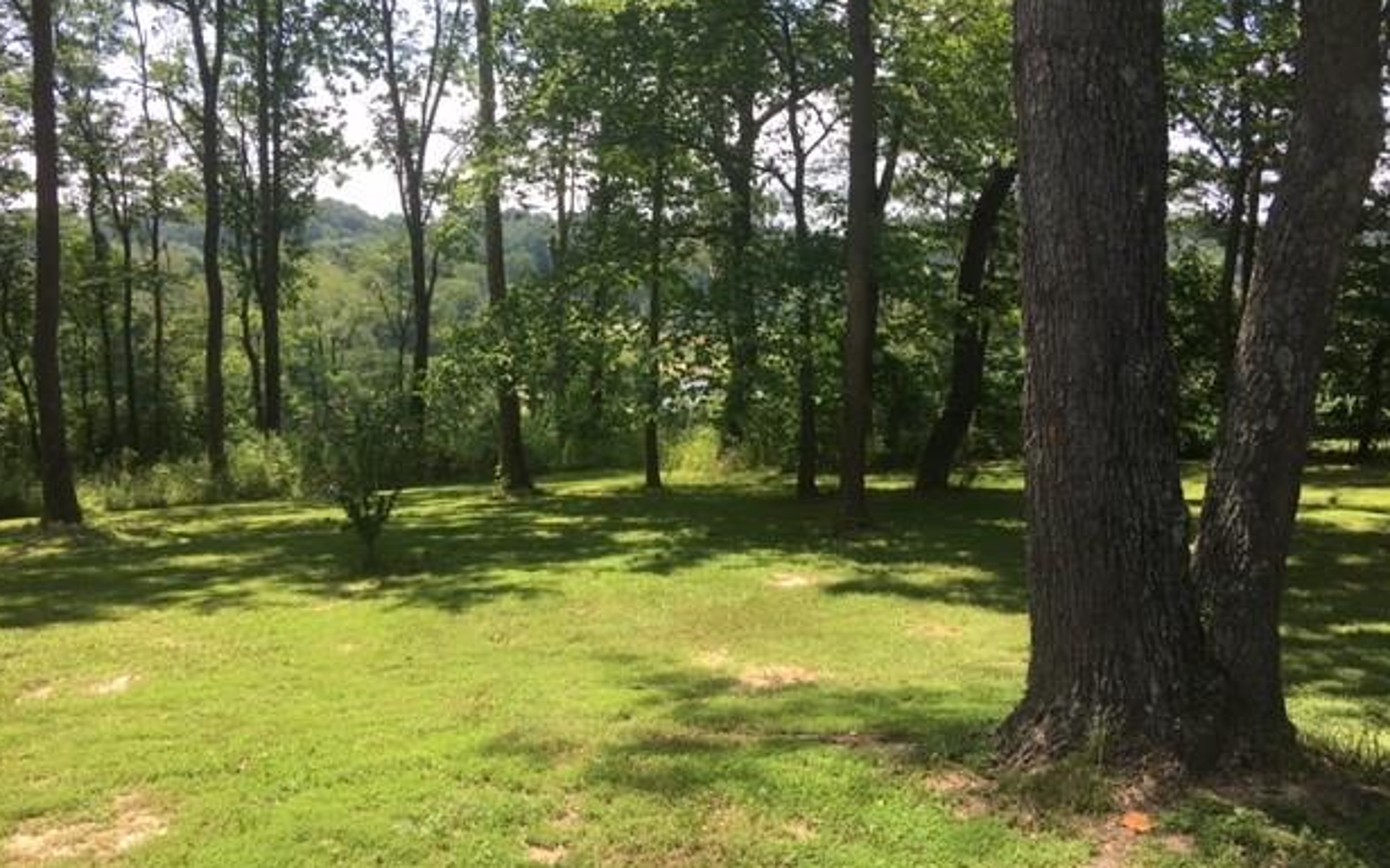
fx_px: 1212
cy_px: 409
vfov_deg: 39.4
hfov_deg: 59.7
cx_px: 710
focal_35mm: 32
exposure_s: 1/499
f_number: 2.2
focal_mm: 4.15
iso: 25
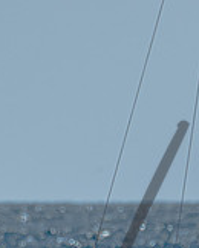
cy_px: 343
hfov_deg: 0.7
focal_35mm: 2386
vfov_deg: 0.8
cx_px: 125
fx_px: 17533
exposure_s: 1/2000
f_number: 5.6
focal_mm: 400
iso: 200
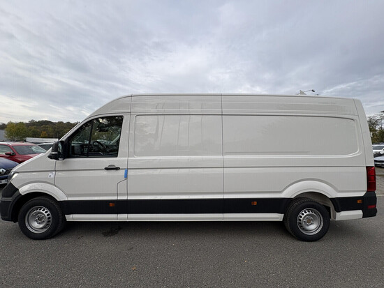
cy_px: 144
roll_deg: -0.8
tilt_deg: +1.5
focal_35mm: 14
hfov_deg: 102.0
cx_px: 192
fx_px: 155
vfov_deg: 85.7
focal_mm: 2.22
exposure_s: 1/779
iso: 40
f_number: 2.2
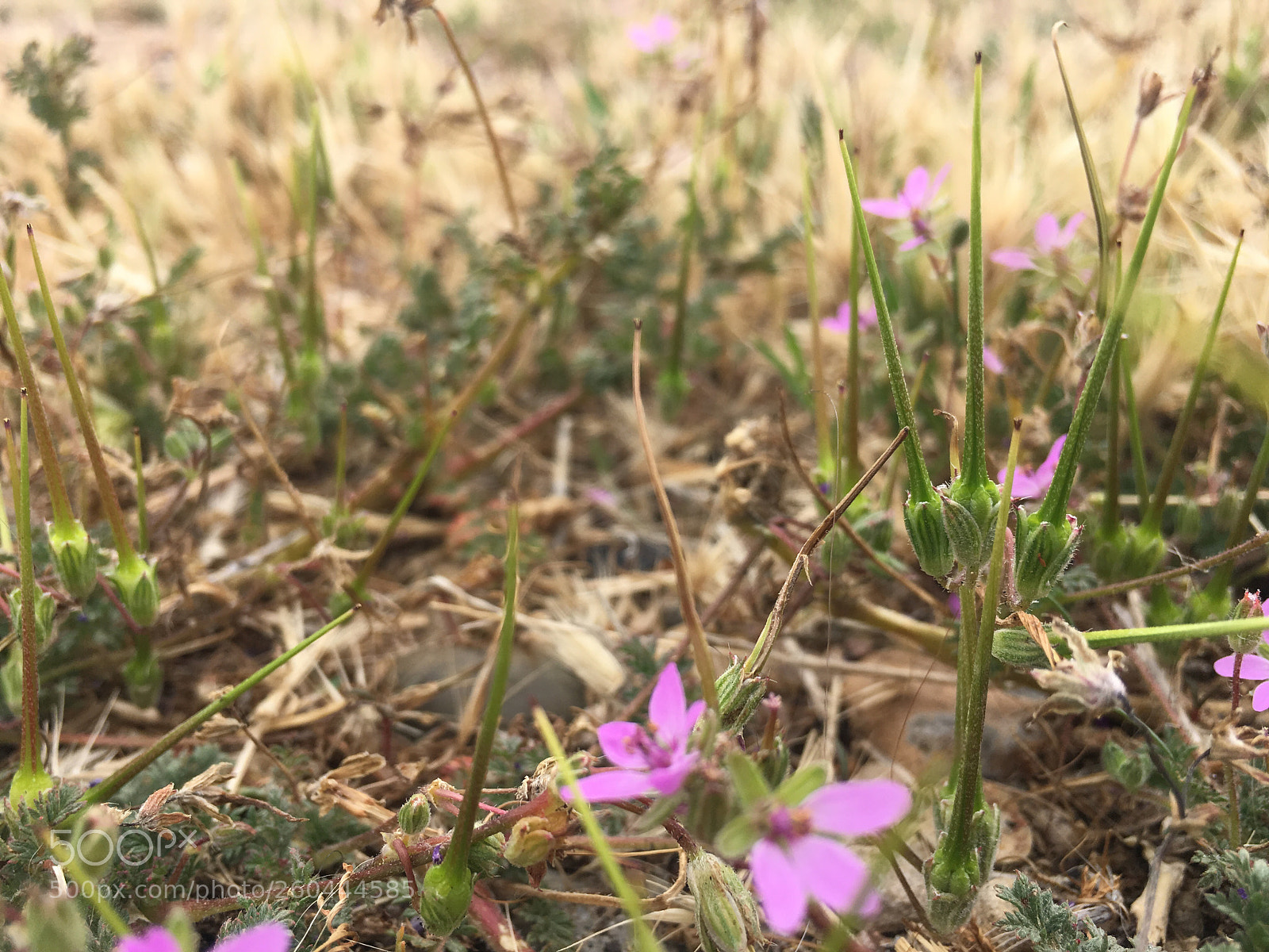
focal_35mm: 29
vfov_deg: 48.2
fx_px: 1063
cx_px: 634
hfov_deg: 61.7
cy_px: 476
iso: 25
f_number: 2.2
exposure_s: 1/705
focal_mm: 4.15
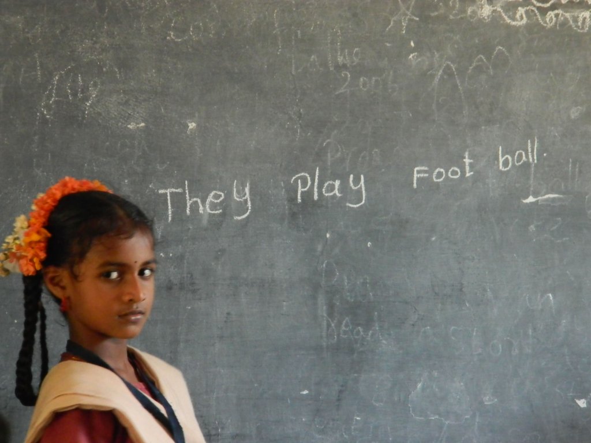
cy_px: 222
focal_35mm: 221
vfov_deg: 6.7
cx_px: 296
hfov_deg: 9.0
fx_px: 3773
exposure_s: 1/3
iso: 200
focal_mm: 39.7
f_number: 5.4
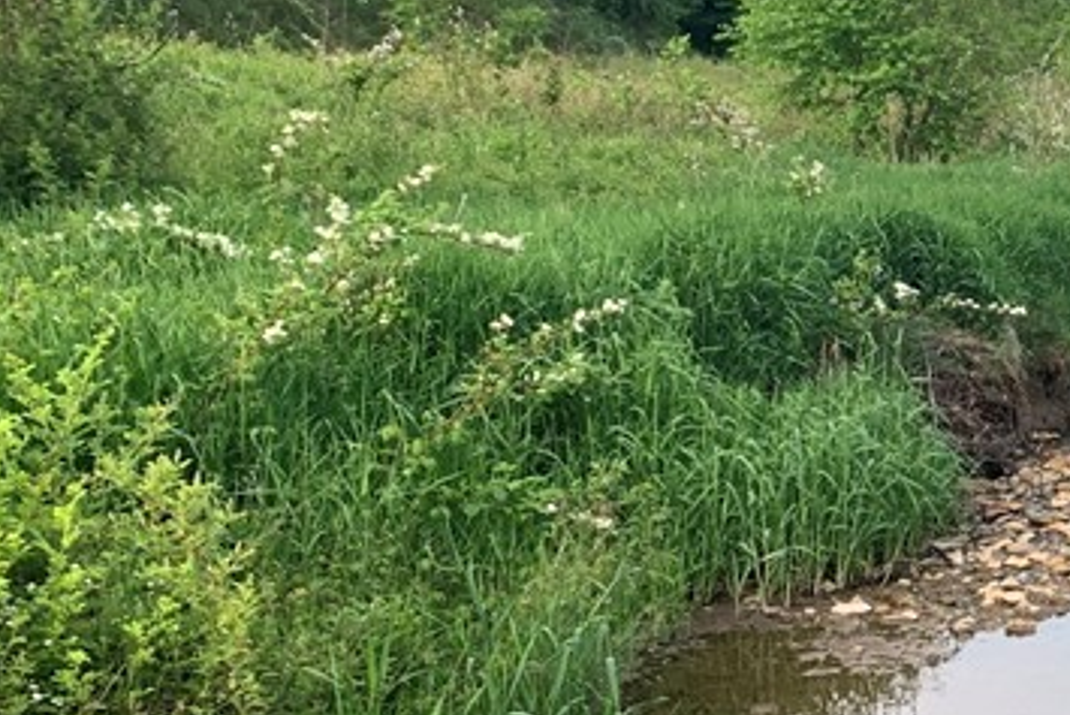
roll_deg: +0.4
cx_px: 1296
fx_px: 2319
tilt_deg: -9.5
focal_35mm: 78
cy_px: 501
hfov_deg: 23.6
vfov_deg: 17.4
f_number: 1.8
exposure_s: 1/121
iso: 32
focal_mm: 4.25
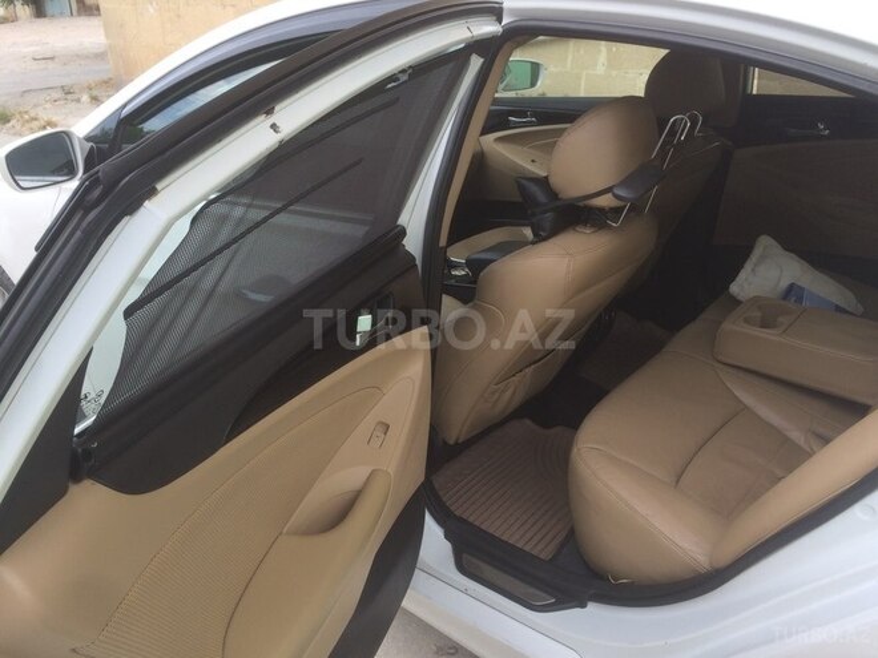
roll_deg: +1.8
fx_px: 736
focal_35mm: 29
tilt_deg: -23.5
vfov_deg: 48.2
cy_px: 329
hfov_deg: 61.7
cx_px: 439
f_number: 2.2
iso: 32
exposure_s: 1/234
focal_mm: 4.15
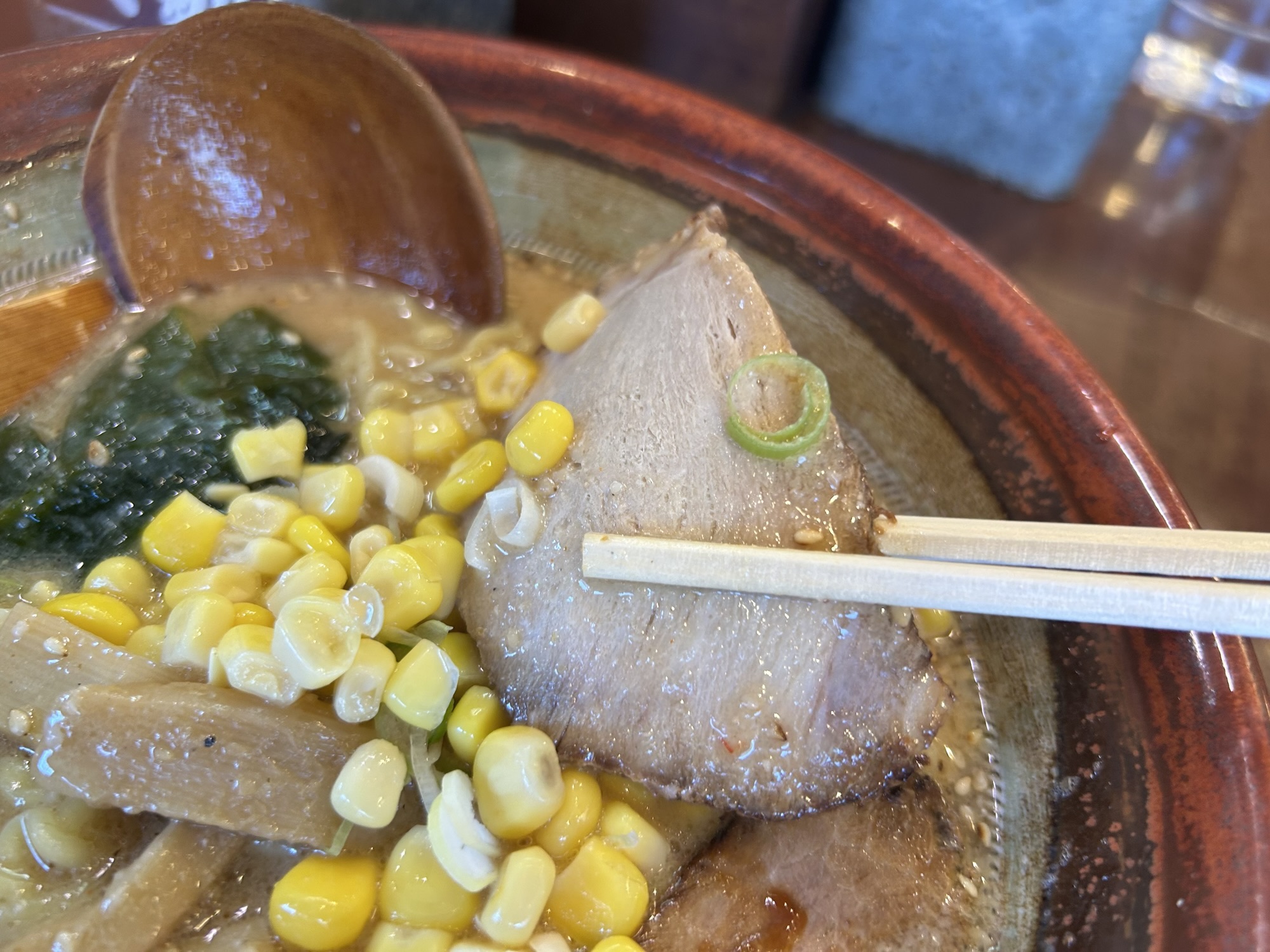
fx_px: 954
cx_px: 635
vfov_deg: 53.1
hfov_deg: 67.3
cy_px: 476
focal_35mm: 26
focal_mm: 5.7
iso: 80
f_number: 1.5
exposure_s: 1/50
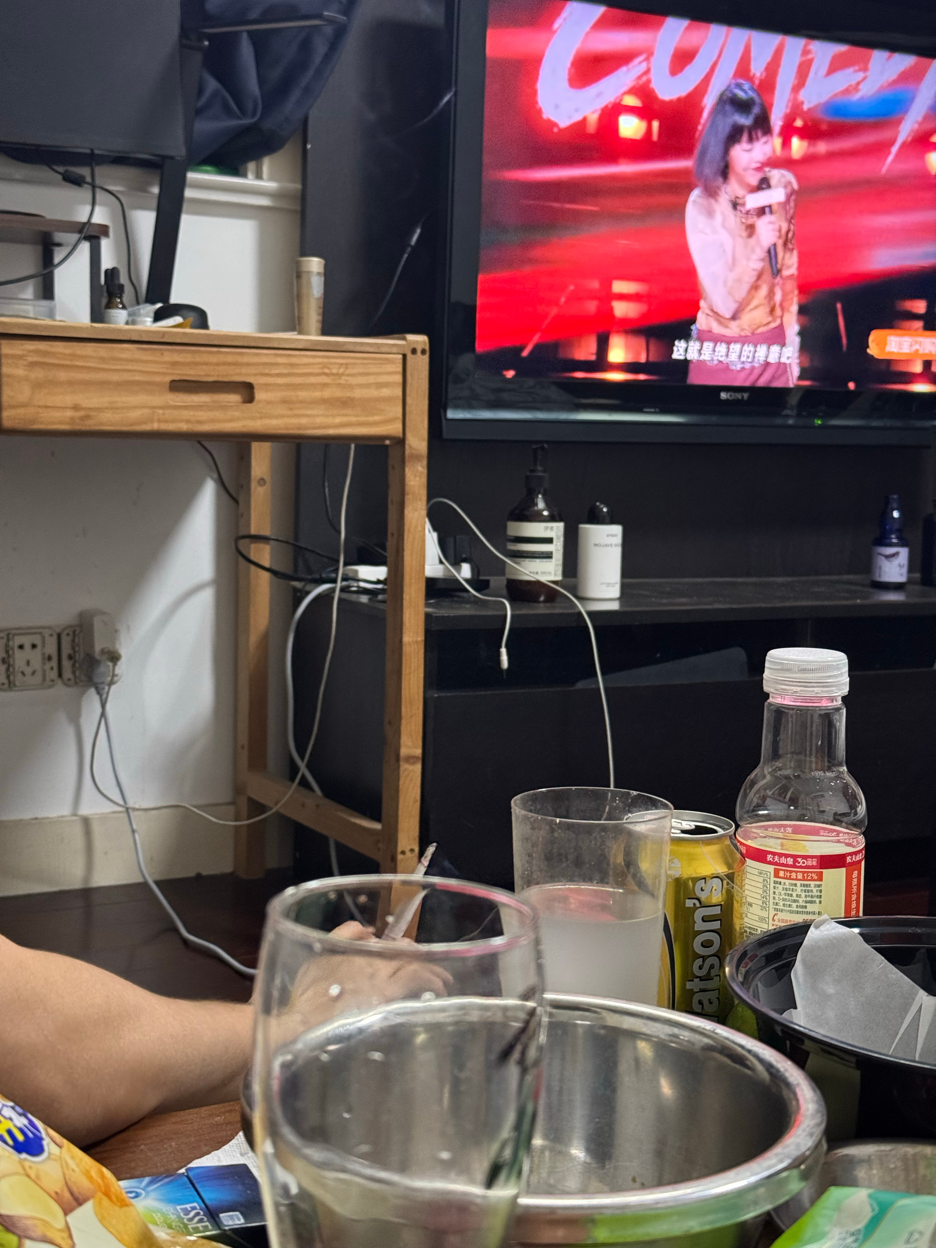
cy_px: 624
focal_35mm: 48
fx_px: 1731
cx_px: 468
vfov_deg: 39.7
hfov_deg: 30.3
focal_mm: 6.76
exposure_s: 1/40
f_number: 1.78
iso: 500
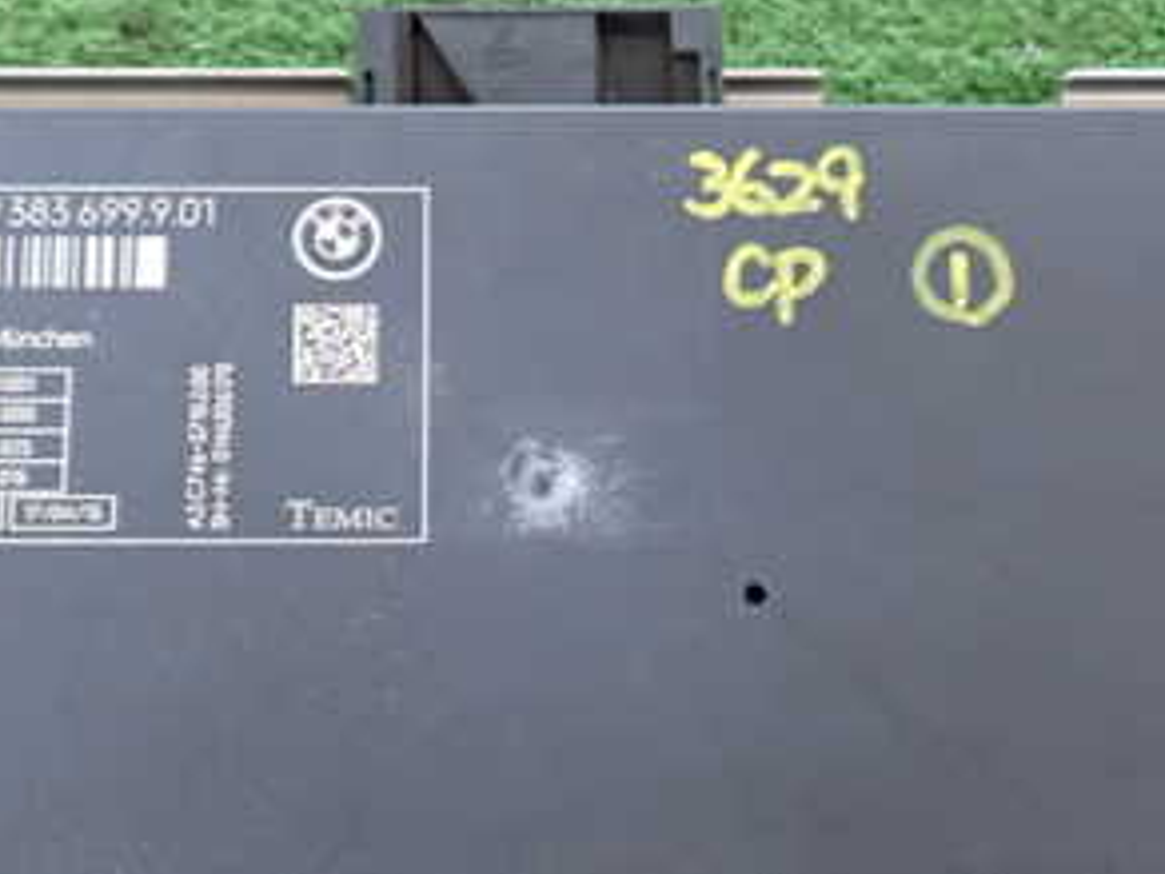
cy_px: 559
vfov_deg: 19.9
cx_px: 515
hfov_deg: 26.3
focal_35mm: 74
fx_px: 2490
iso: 800
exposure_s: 1/30
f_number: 2.5
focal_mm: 6.37
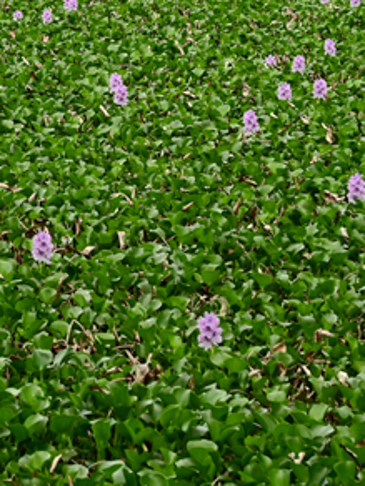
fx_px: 2334
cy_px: -55
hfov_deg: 8.8
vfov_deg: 11.7
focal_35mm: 166
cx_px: -155
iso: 220
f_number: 8
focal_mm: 42
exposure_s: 1/200
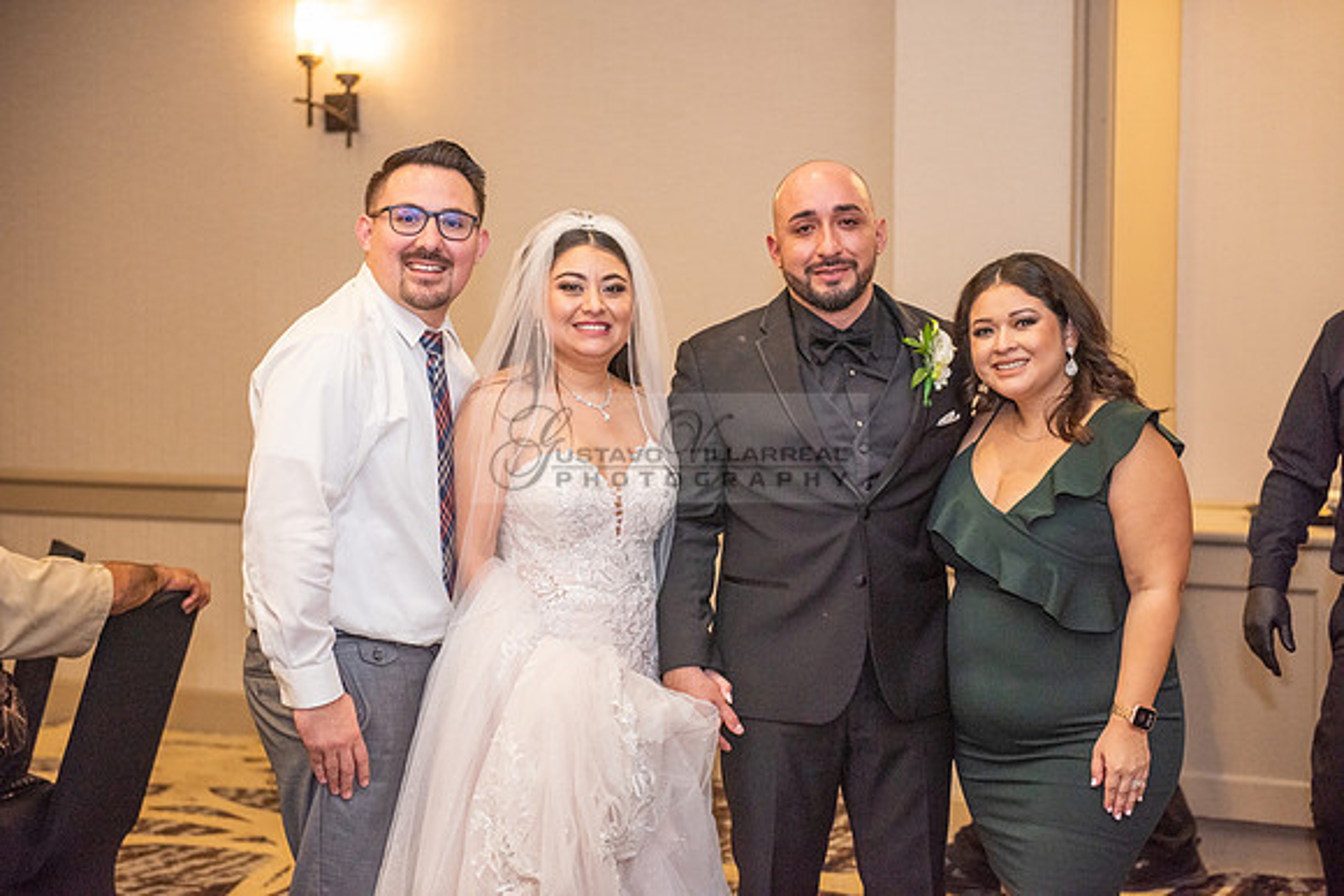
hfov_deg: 30.5
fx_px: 2464
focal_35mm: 66
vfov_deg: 20.6
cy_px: 448
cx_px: 672
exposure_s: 1/200
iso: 1600
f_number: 2.8
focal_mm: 66
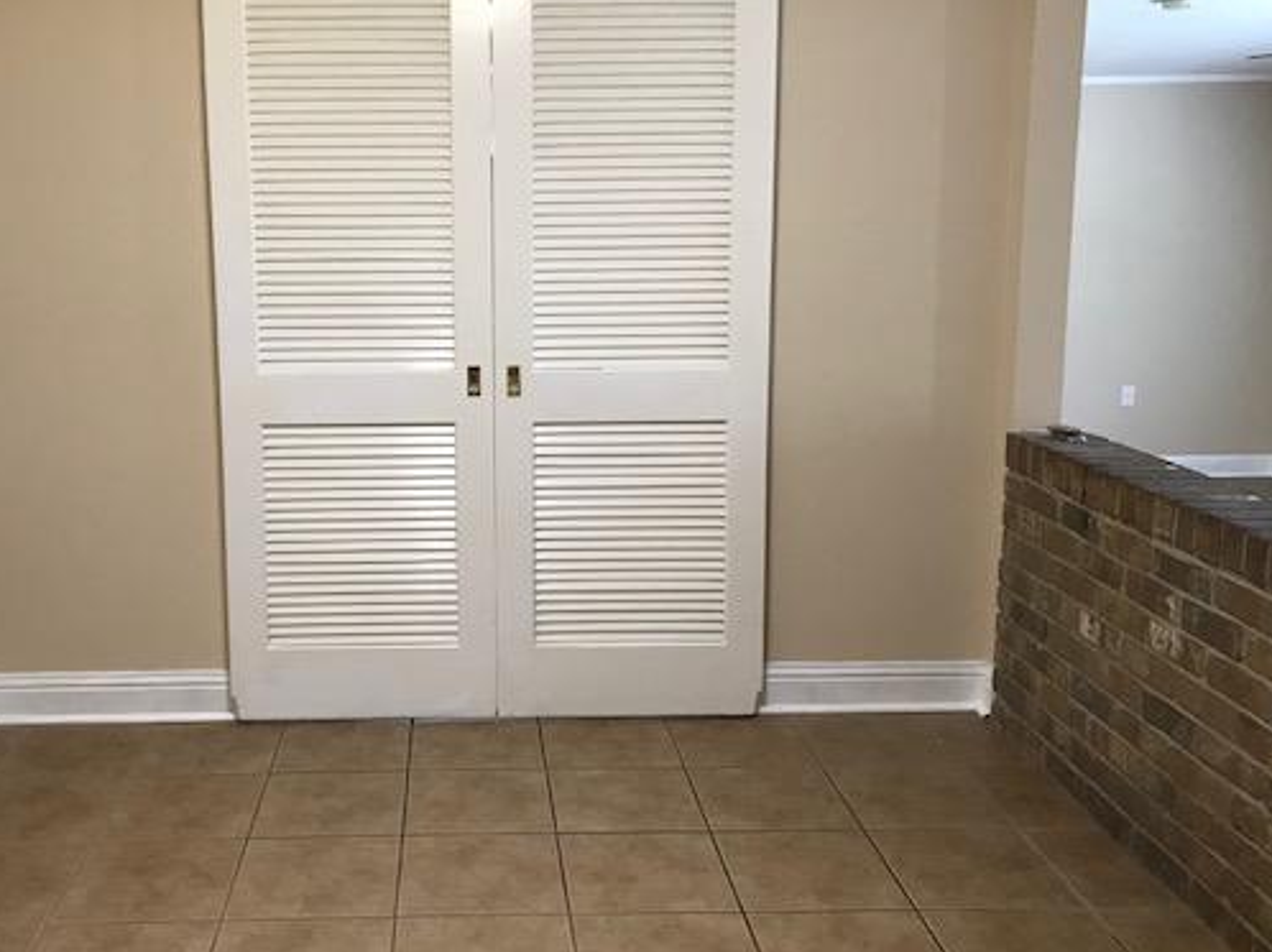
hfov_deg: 50.8
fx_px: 1322
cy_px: 426
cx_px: 475
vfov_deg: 39.6
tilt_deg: -9.5
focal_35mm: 36
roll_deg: +1.0
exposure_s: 1/20
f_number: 1.8
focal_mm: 3.99
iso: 40
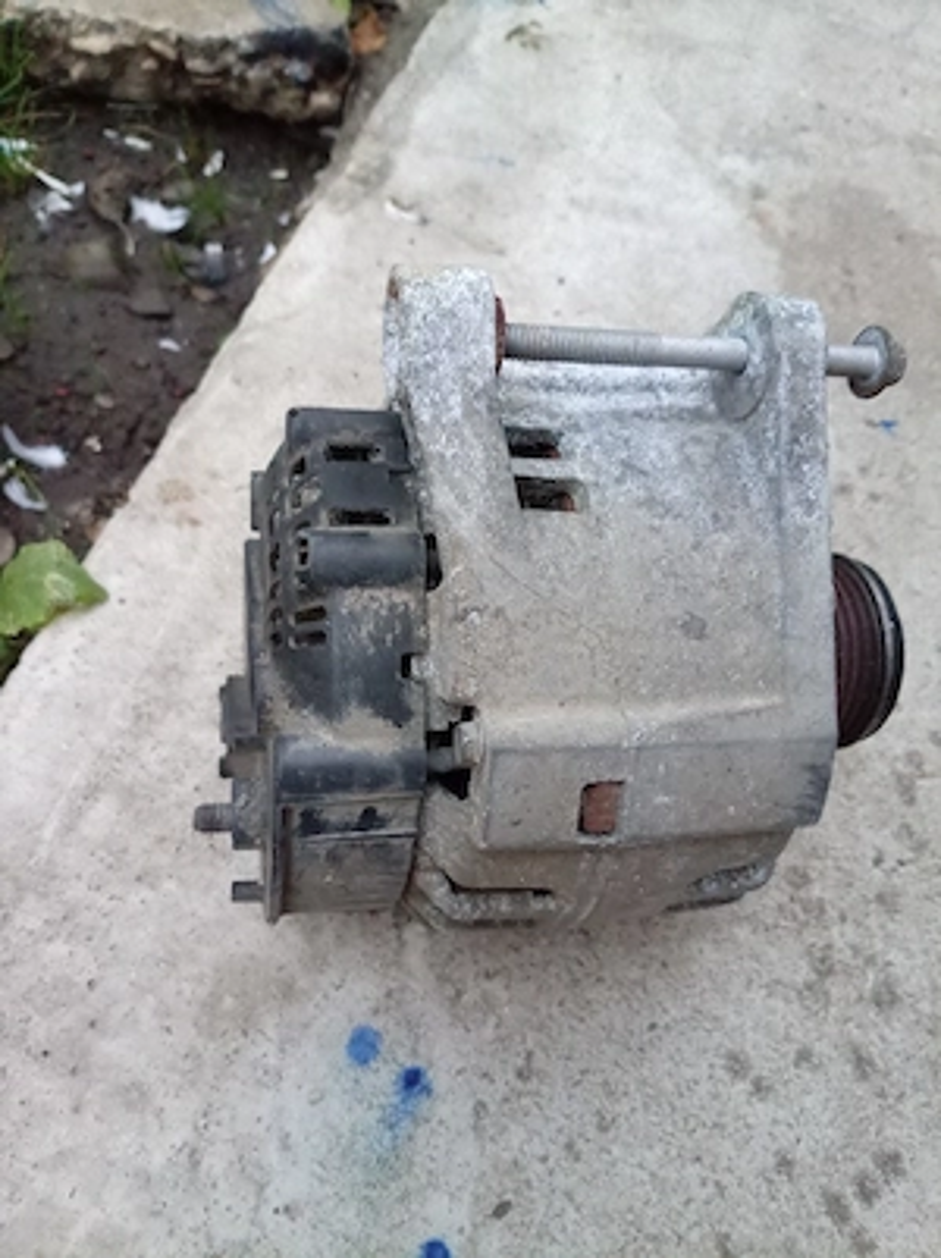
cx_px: 470
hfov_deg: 54.8
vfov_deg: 69.4
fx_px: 908
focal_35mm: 25
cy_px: 629
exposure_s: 1/16.7
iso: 1540
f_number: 1.8
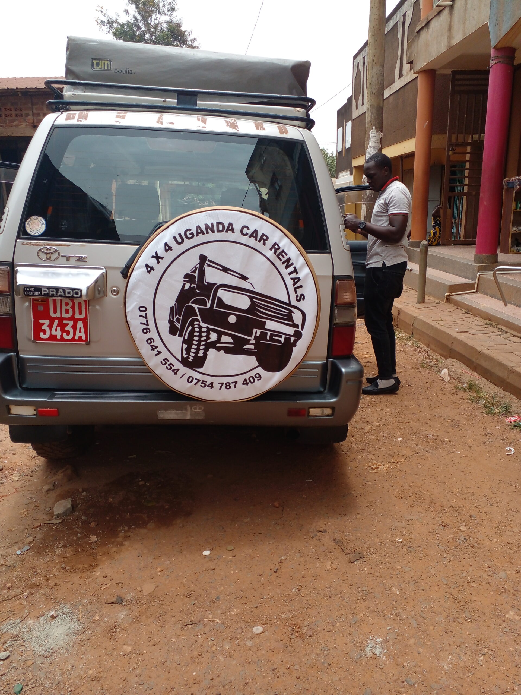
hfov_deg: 51.4
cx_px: 260
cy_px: 348
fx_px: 542
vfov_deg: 65.3
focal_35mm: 27
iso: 40
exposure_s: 1/602
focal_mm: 3.6
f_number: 1.9
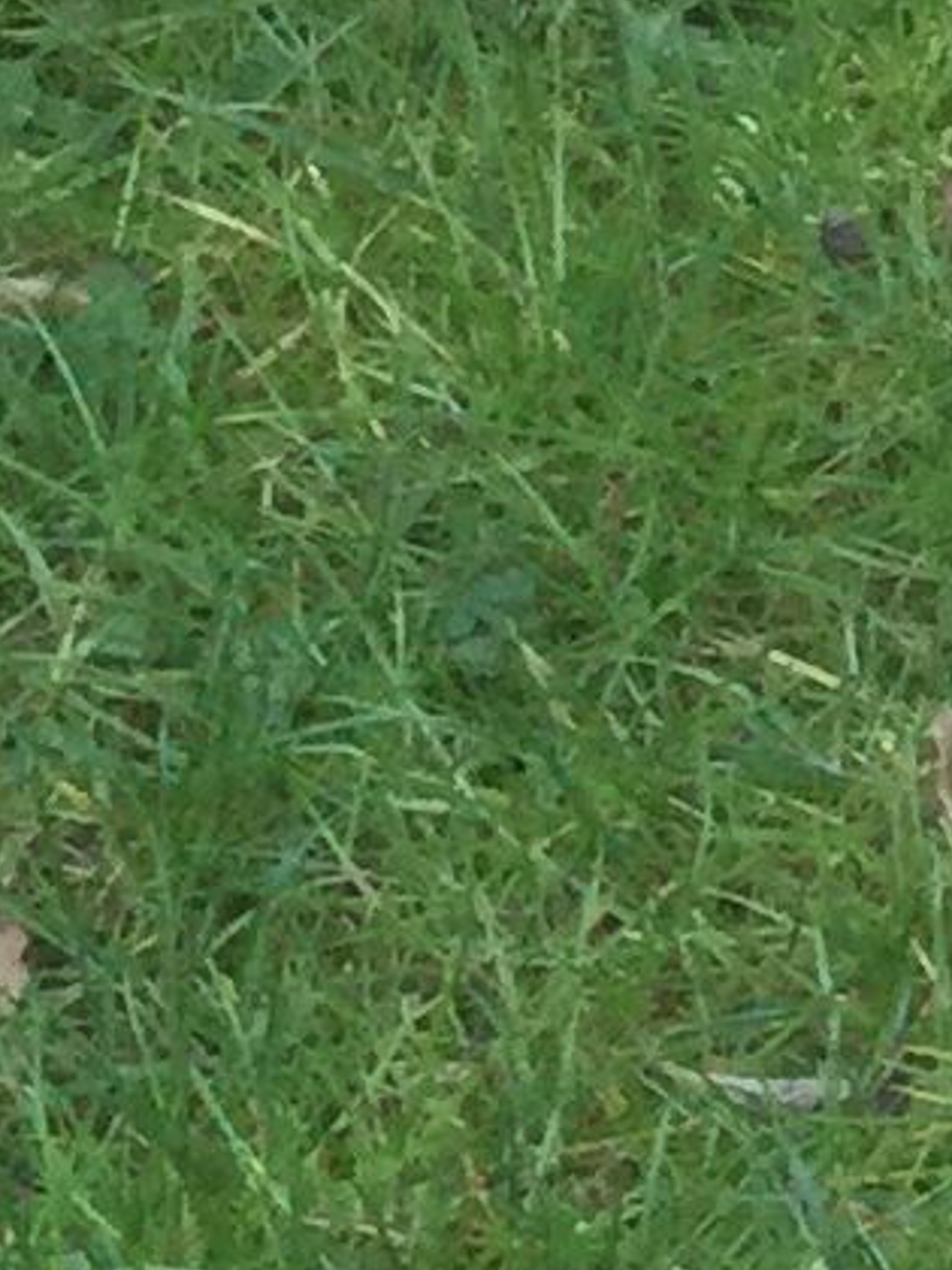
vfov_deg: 8.2
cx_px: 3545
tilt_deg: -24.8
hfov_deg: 5.5
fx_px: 8837
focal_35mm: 241
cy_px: -130
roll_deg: +1.5
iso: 50
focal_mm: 3.3
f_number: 2.4
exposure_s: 1/100
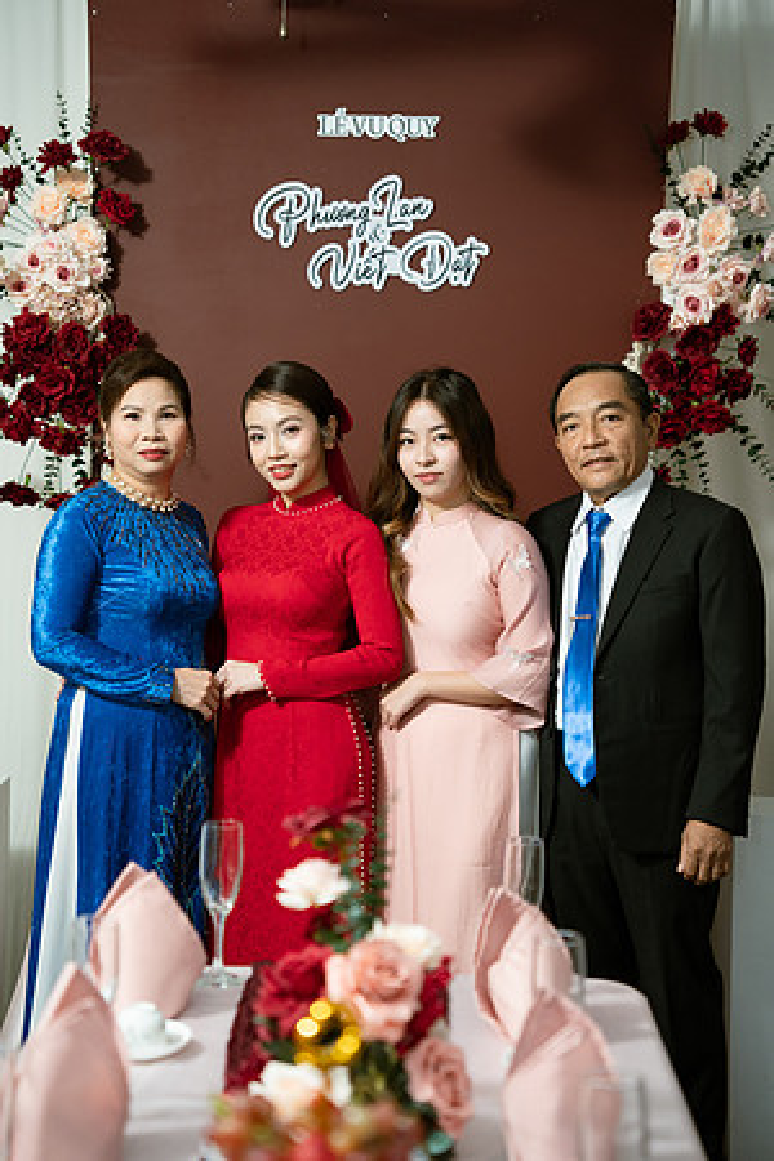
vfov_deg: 31.3
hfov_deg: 21.1
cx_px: 387
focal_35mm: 64
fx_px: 2074
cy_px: 580
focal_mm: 64.3
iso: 1250
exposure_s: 1/200
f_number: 2.8
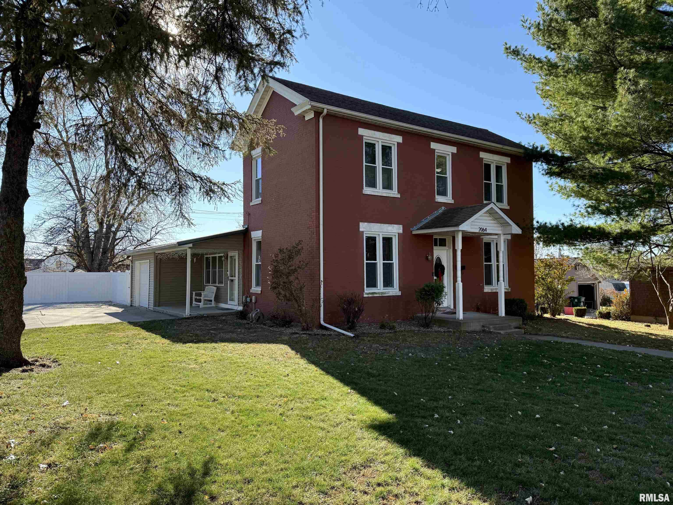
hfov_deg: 71.6
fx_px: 467
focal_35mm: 24
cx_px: 336
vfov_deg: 56.8
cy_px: 252
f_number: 1.78
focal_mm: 6.76
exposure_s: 1/2370
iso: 100
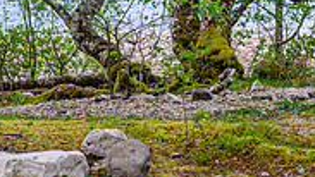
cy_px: -97
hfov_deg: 9.3
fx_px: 1946
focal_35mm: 233
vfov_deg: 5.2
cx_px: 158
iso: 400
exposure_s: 1/80
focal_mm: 70
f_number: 5
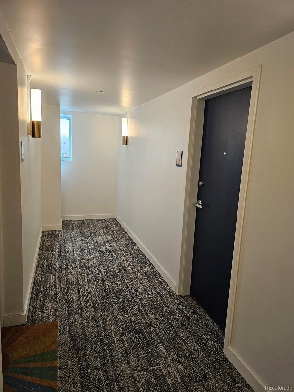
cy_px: 196
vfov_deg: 73.9
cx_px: 147
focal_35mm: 23
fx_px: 260
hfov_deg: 58.9
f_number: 1.7
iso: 400
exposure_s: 1/120
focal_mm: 6.3
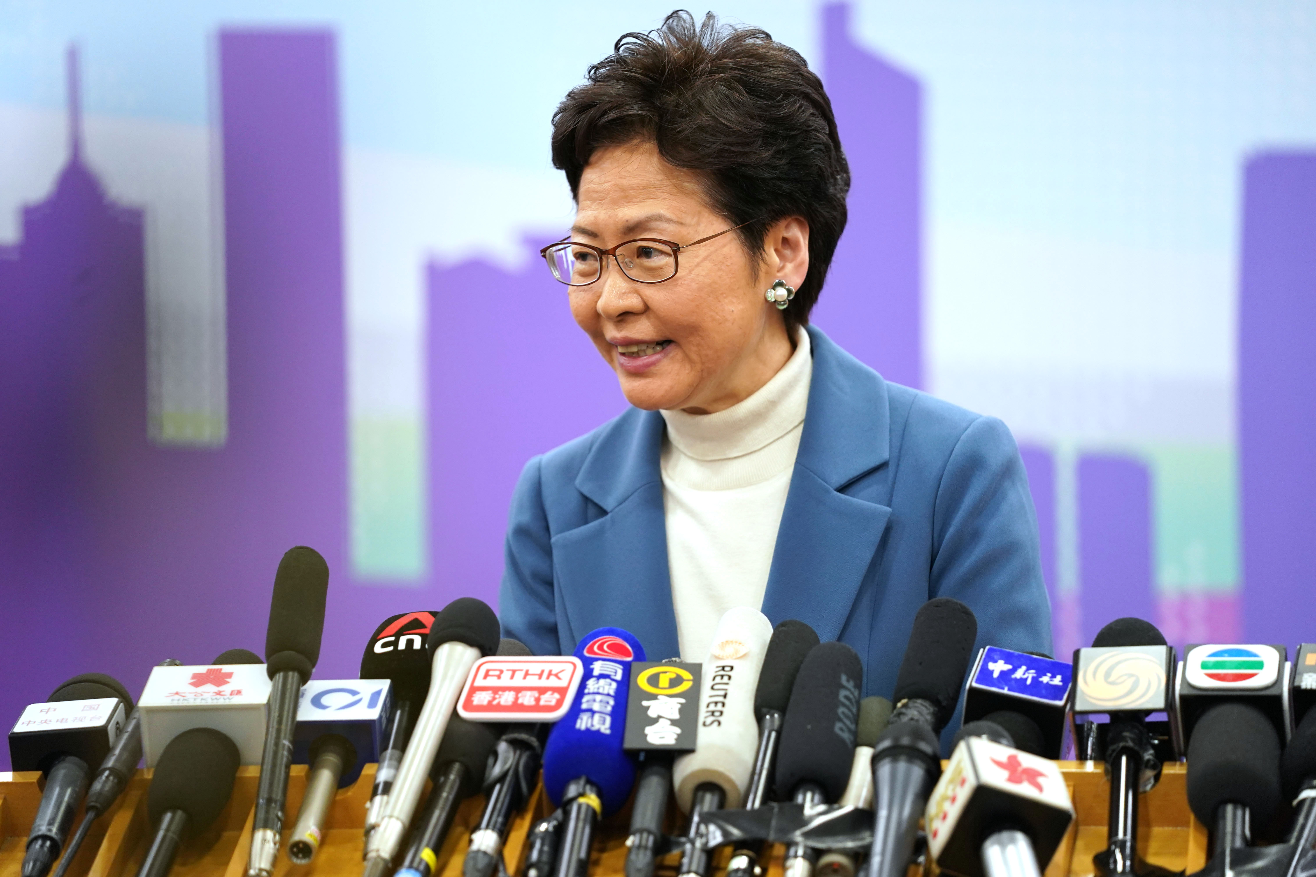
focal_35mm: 200
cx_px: 658
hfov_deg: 10.3
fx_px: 7311
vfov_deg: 6.9
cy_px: 438
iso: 2000
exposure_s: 1/250
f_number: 2.8
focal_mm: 200
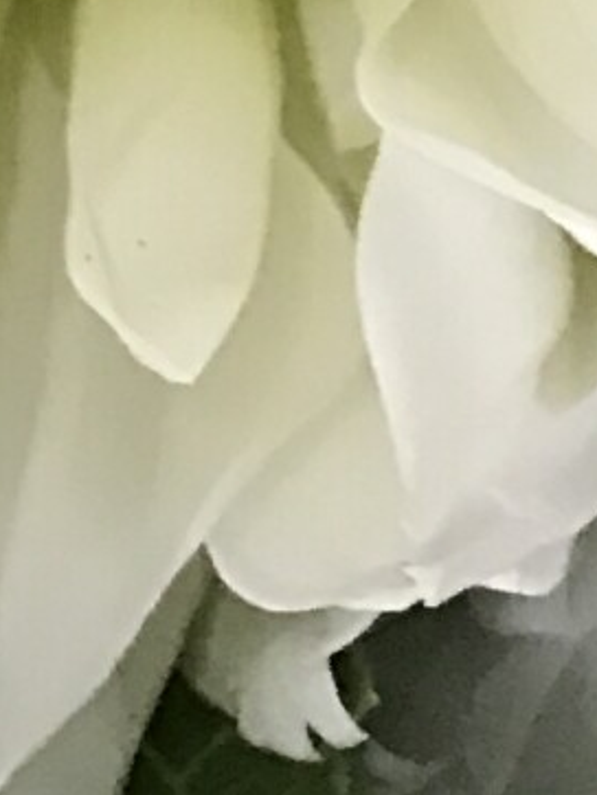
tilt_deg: -69.6
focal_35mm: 198
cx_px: -1376
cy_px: -1522
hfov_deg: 6.6
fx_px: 4548
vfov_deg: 8.5
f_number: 1.8
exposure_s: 1/25
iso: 40
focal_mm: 3.99
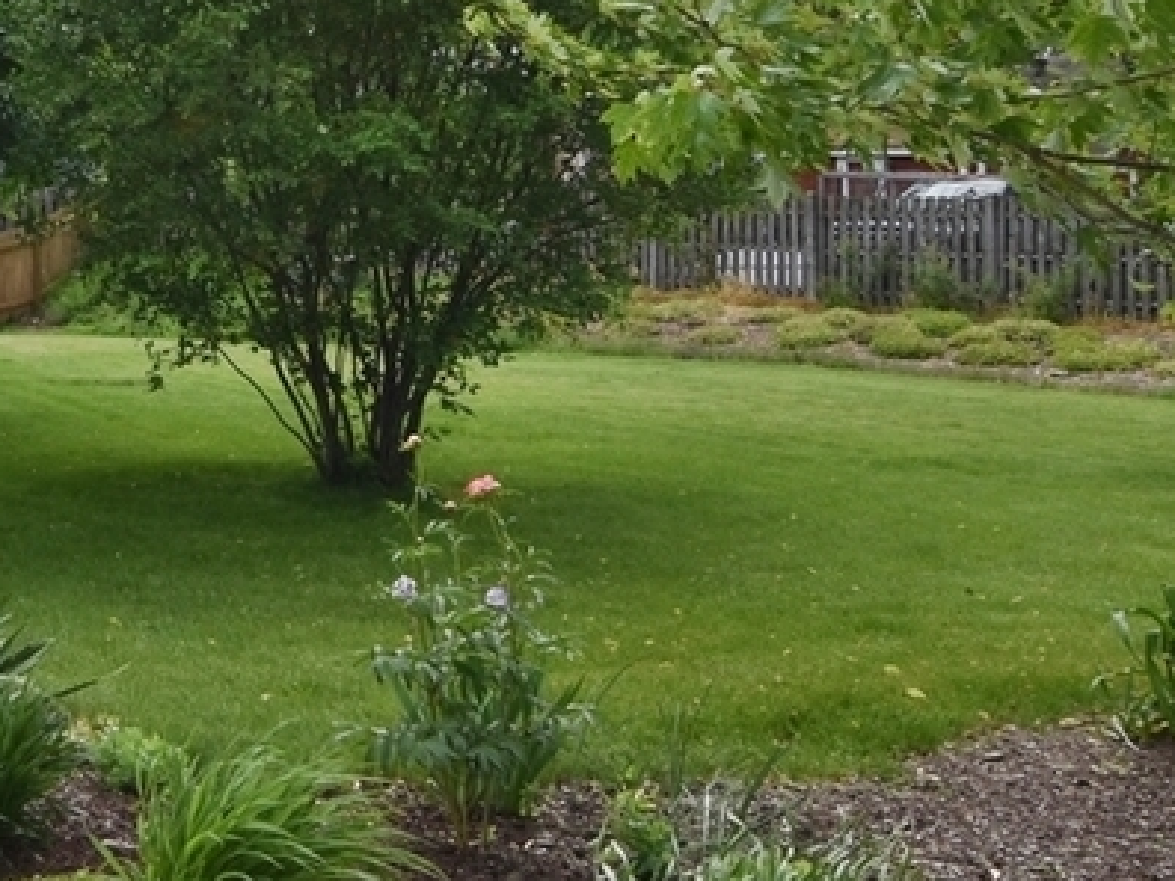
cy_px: 92
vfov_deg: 22.1
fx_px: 2205
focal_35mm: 65
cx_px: -270
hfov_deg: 26.3
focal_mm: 11
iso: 200
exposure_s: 1/350
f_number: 9.5
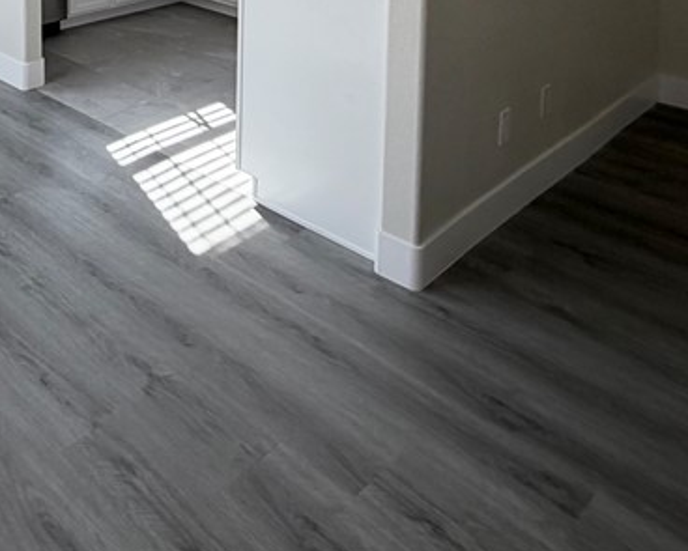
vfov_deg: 31.0
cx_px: 30
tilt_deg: -3.3
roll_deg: -0.1
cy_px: -157
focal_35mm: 38
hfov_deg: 42.6
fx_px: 774
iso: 40
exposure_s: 1/197
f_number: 2.2
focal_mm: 2.22
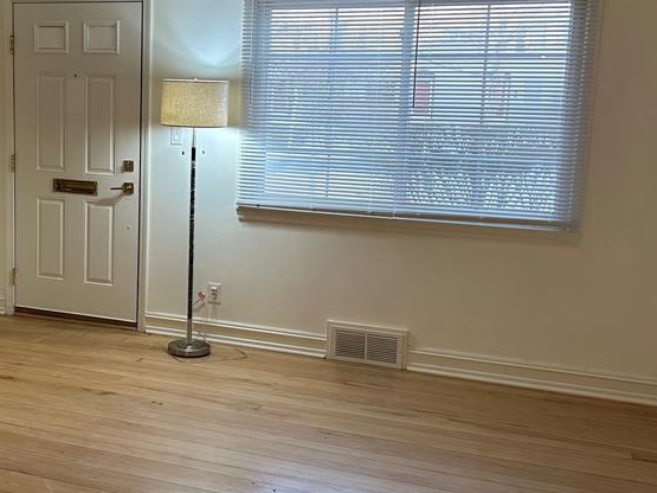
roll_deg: -0.9
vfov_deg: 30.2
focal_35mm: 48
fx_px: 911
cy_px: 211
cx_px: 178
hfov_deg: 38.8
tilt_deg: -8.2
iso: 100
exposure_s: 1/120
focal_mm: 5.7
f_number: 1.5
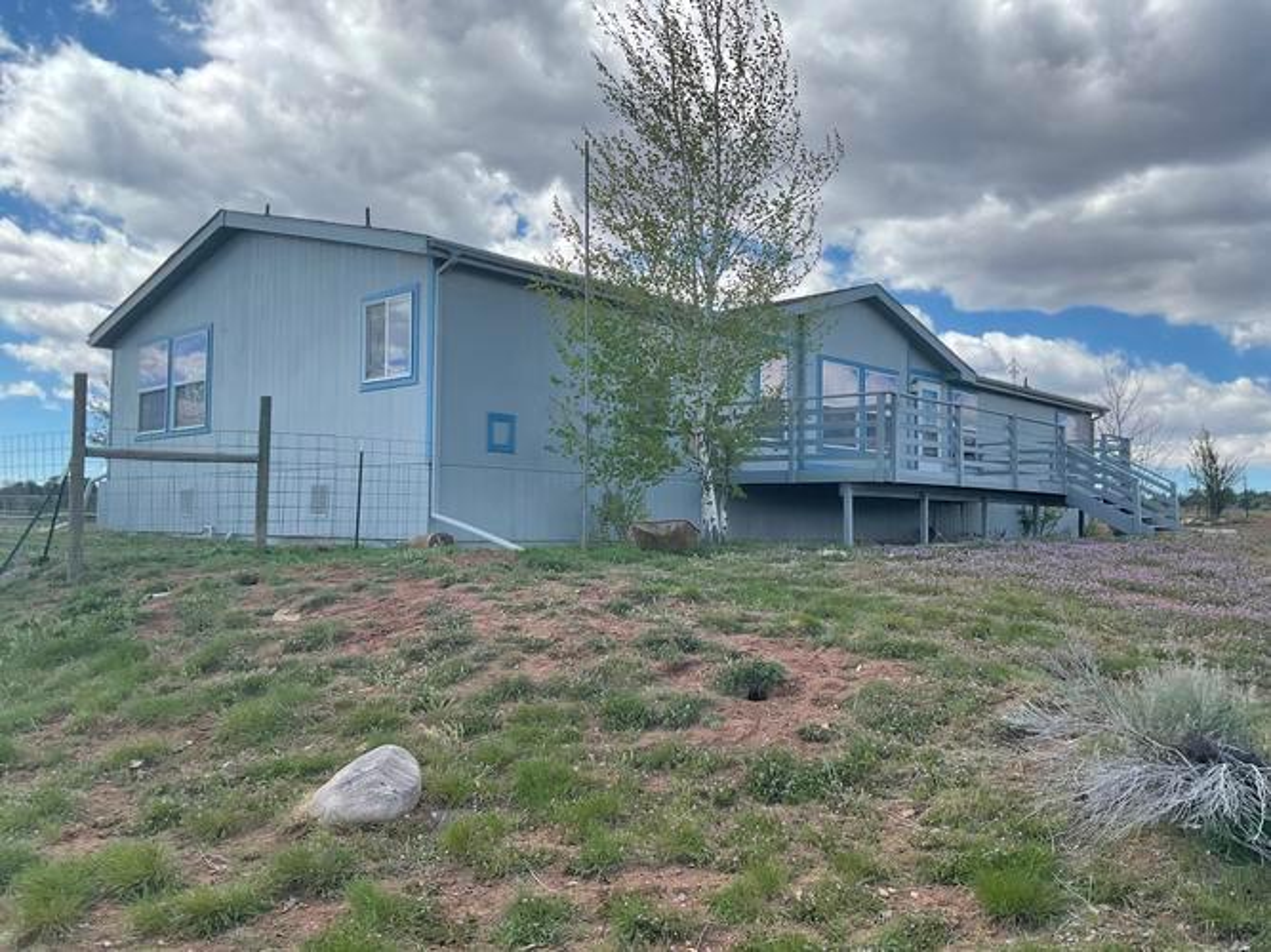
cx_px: 636
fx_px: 1065
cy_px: 476
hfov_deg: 61.7
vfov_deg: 48.2
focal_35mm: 29
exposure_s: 1/1342
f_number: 1.8
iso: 16
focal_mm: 3
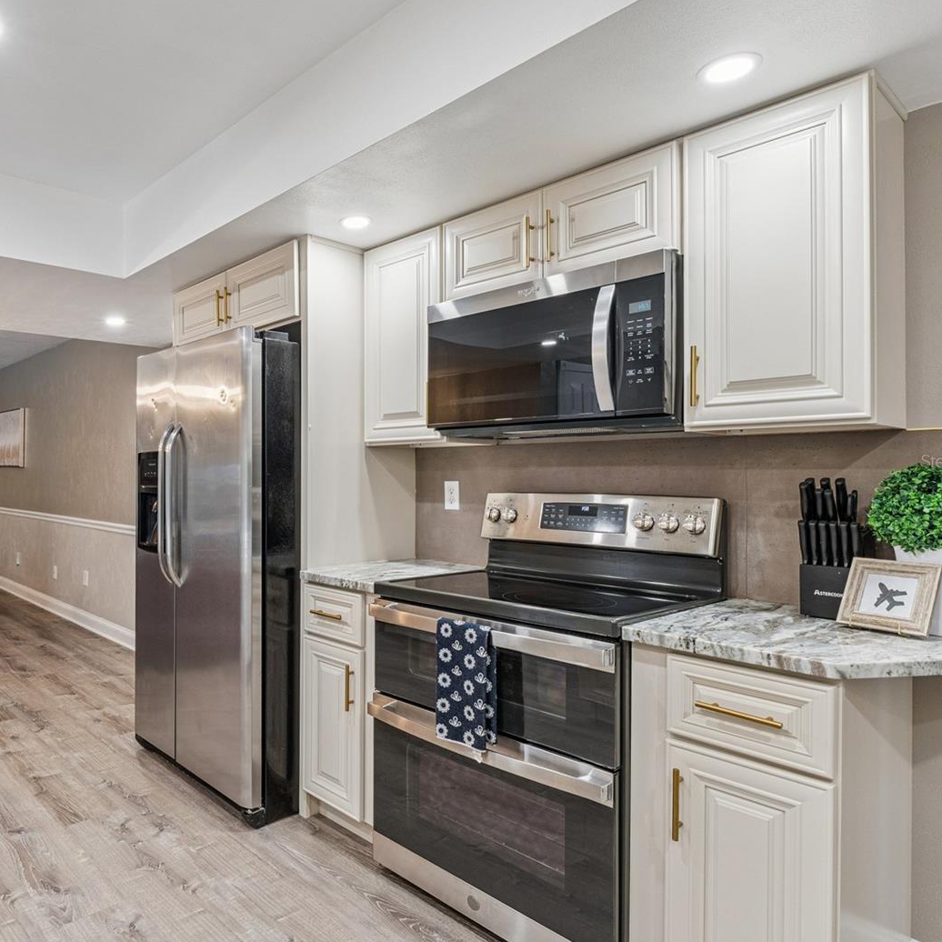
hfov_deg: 66.5
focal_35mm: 22
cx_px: 275
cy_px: 461
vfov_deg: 69.5
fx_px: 679
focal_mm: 11.2
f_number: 8
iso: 400
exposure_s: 1/13
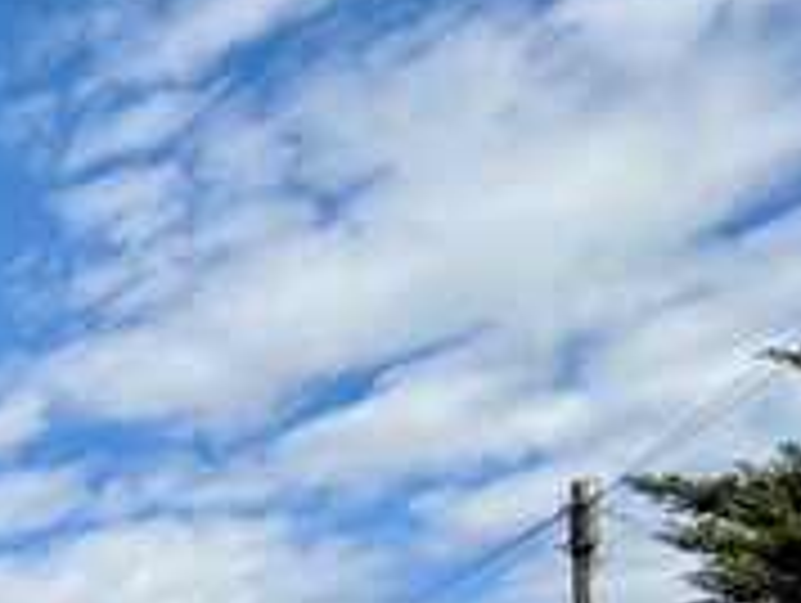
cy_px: 1078
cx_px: -752
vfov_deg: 19.8
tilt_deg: -0.5
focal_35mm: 55
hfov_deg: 20.1
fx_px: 1274
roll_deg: +1.7
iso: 20
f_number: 2.2
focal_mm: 2.22
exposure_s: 1/770
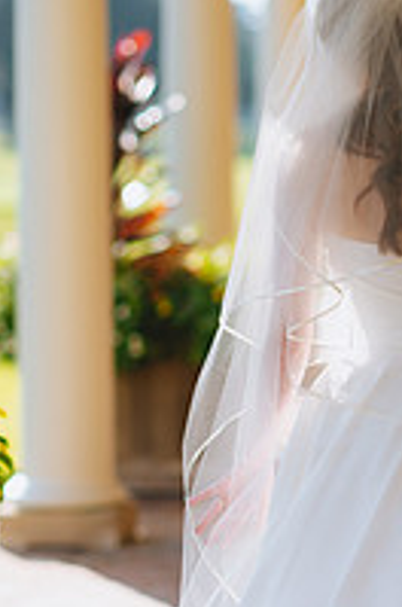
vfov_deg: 10.7
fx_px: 3227
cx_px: 394
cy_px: 454
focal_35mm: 192
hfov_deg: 7.1
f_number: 2
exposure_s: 1/1600
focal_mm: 85
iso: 100
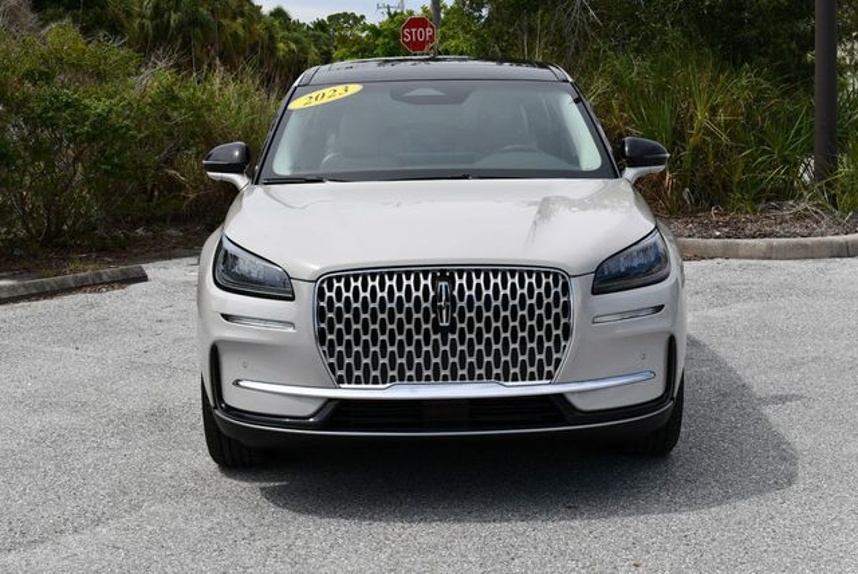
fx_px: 1431
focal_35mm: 60
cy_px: 287
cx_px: 429
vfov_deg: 22.7
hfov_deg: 33.4
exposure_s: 1/250
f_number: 8
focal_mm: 30
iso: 100
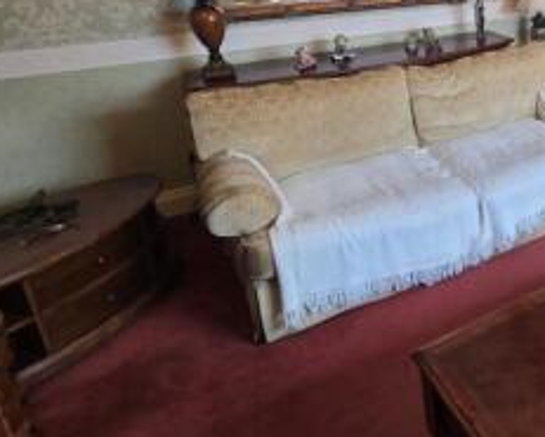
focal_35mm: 32
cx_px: 598
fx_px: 516
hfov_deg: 43.3
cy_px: 89
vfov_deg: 43.7
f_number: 2.2
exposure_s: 1/50
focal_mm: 2.2
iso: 160
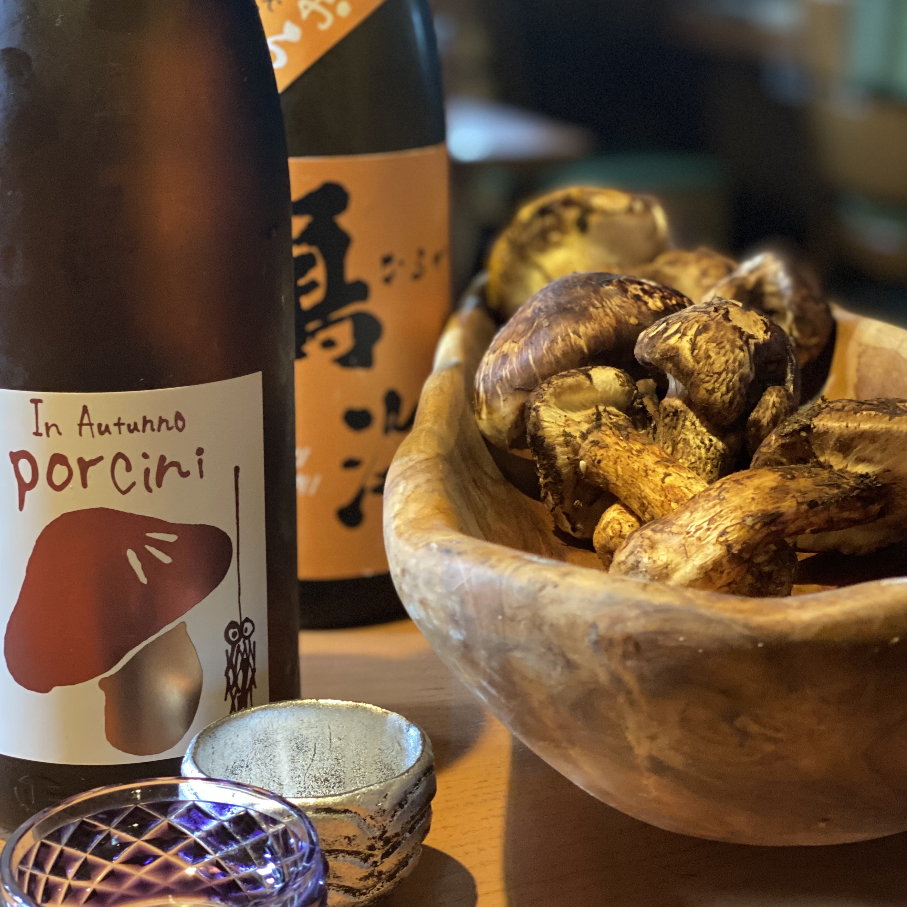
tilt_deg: -15.1
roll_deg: -1.0
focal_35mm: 66
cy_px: 436
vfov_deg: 26.1
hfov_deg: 26.1
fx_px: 1956
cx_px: 428
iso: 400
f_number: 2
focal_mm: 6
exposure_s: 1/20
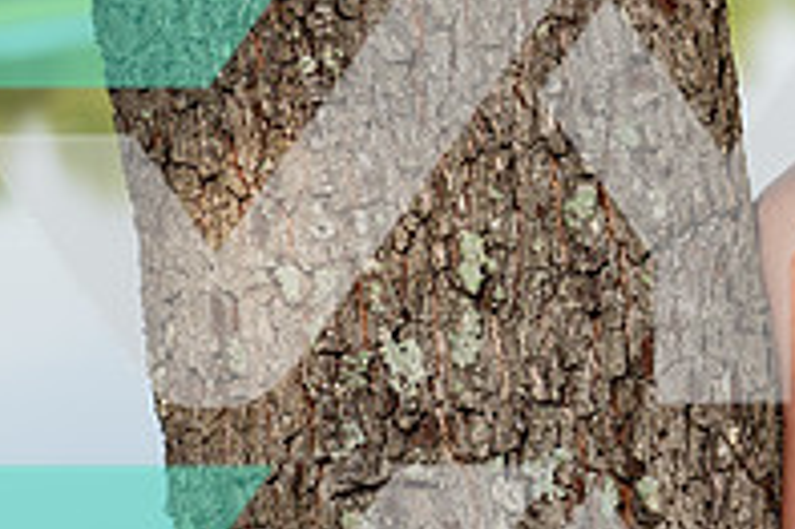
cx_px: 892
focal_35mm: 174
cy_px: 192
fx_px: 3839
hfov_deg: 11.6
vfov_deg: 7.9
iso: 100
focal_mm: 59
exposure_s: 1/250
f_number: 4
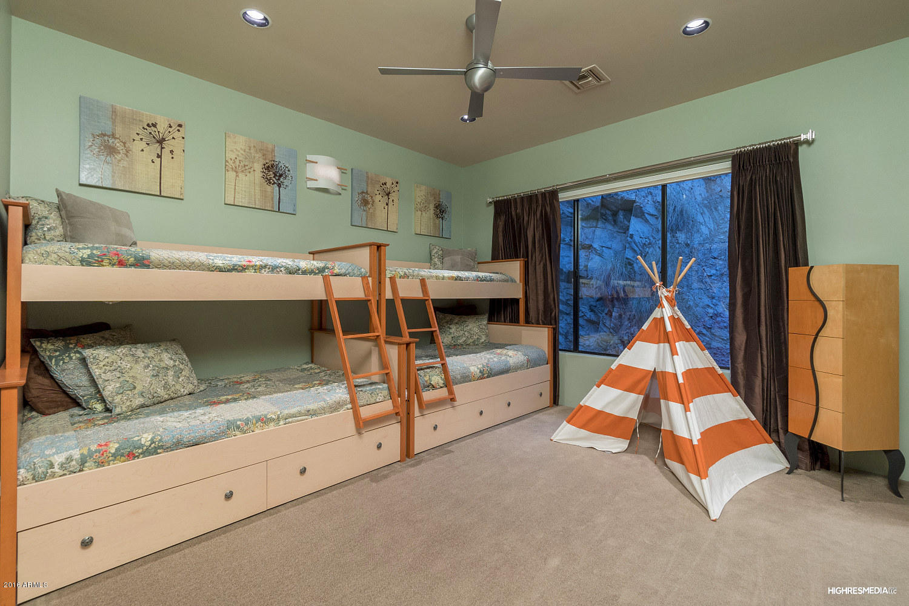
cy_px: 303
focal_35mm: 15
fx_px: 379
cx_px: 454
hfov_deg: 100.4
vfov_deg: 77.3
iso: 500
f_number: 8
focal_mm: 10
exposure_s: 1/6
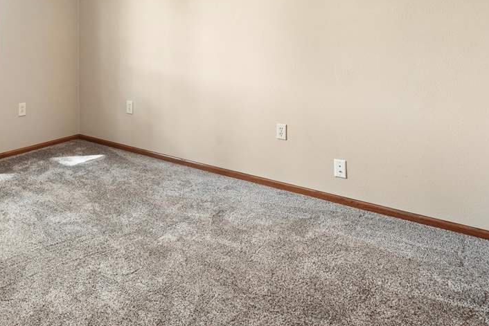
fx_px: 394
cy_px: 32
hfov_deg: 61.7
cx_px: 153
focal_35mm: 29
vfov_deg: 41.4
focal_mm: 16
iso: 800
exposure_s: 1/10
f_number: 9
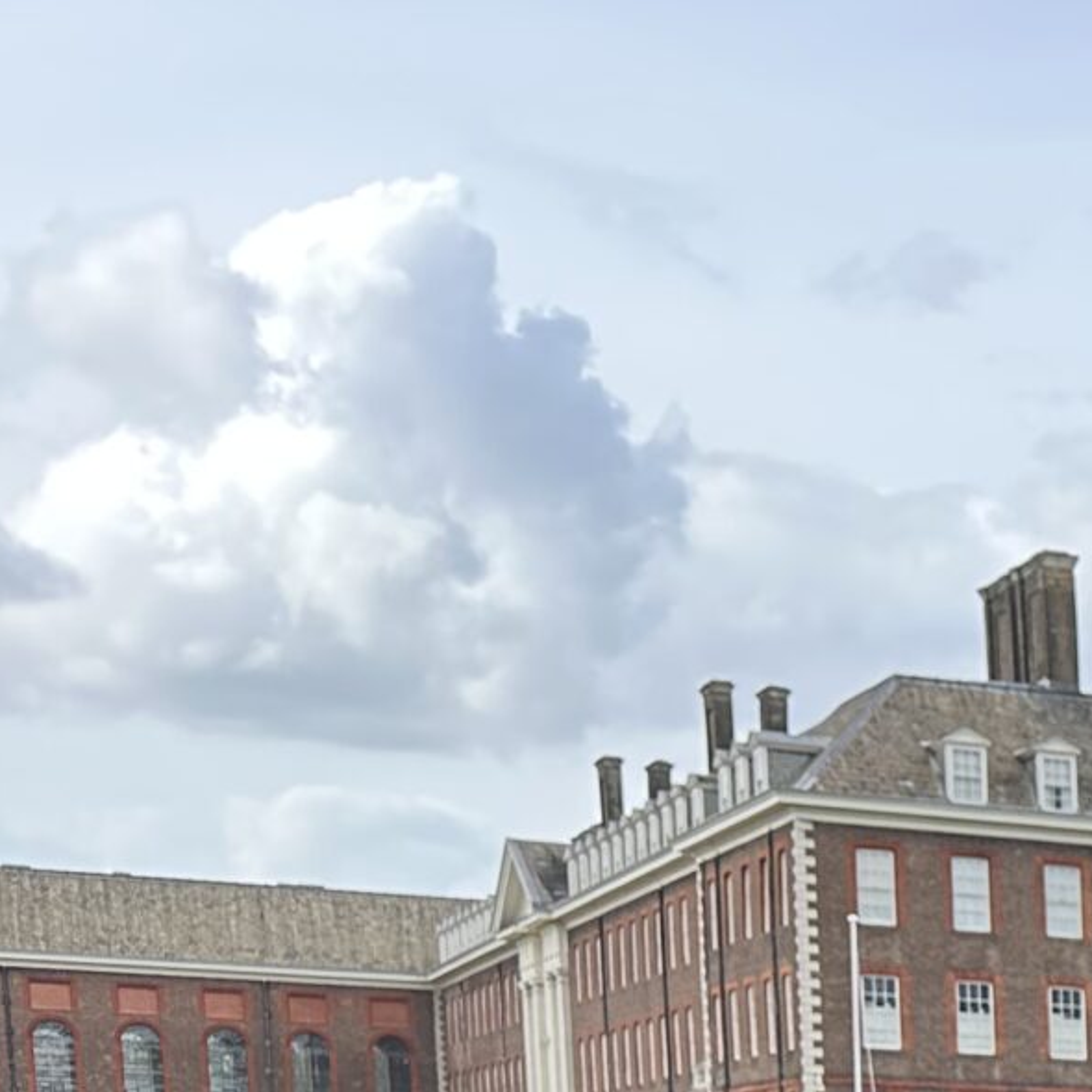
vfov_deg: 16.7
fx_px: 3284
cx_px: 2143
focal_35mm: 92
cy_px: 1745
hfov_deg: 15.4
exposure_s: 1/850
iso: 80
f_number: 1.78
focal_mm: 6.86
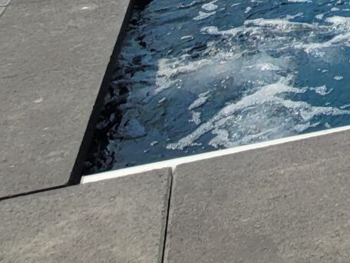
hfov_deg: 20.5
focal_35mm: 73
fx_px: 738
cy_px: -375
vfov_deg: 13.9
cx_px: 596
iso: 40
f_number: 2.2
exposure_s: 1/2805
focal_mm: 1.74
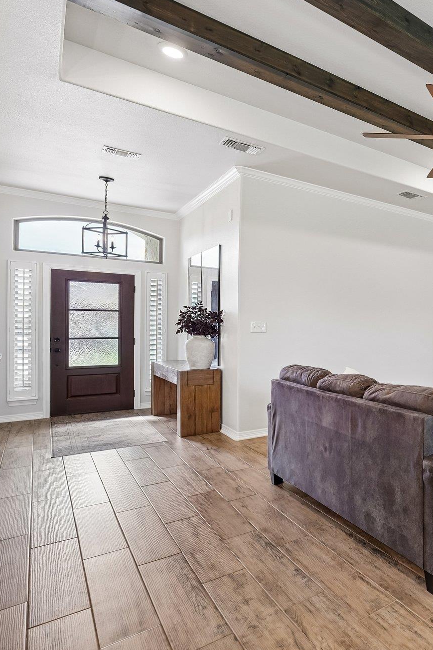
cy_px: 330
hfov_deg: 42.3
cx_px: 496
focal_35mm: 22
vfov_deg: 78.6
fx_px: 397
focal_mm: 14
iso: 400
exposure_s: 1/20
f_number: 8
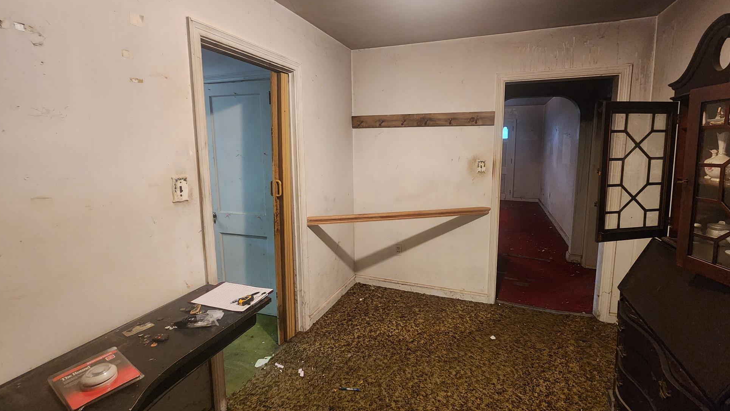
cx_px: 381
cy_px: 186
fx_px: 290
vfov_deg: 70.4
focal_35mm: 15
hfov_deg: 102.9
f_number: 2.2
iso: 500
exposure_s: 1/30
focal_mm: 2.2
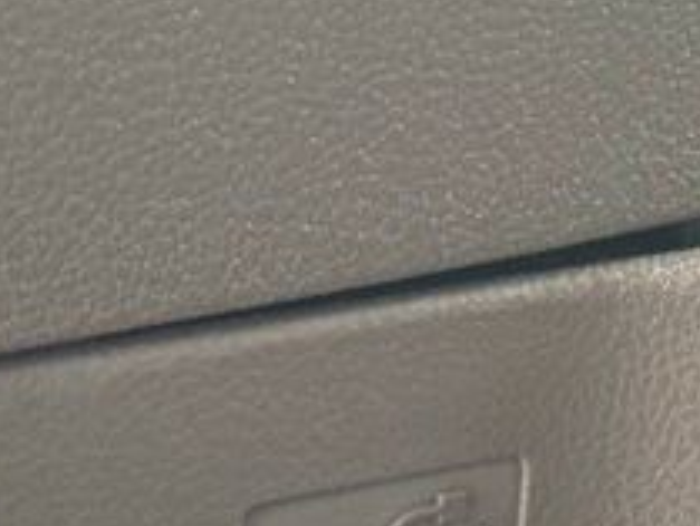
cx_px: 1350
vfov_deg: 6.3
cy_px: 352
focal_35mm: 235
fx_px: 4755
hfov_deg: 8.1
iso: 100
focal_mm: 6.76
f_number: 1.78
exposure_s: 1/86
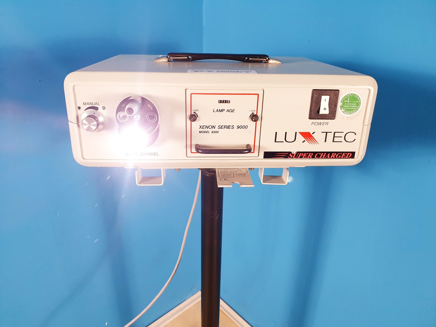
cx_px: 218
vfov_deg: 53.1
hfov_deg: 67.3
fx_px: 327
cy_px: 164
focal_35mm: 26
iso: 200
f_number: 2.4
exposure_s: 1/50
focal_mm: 4.3
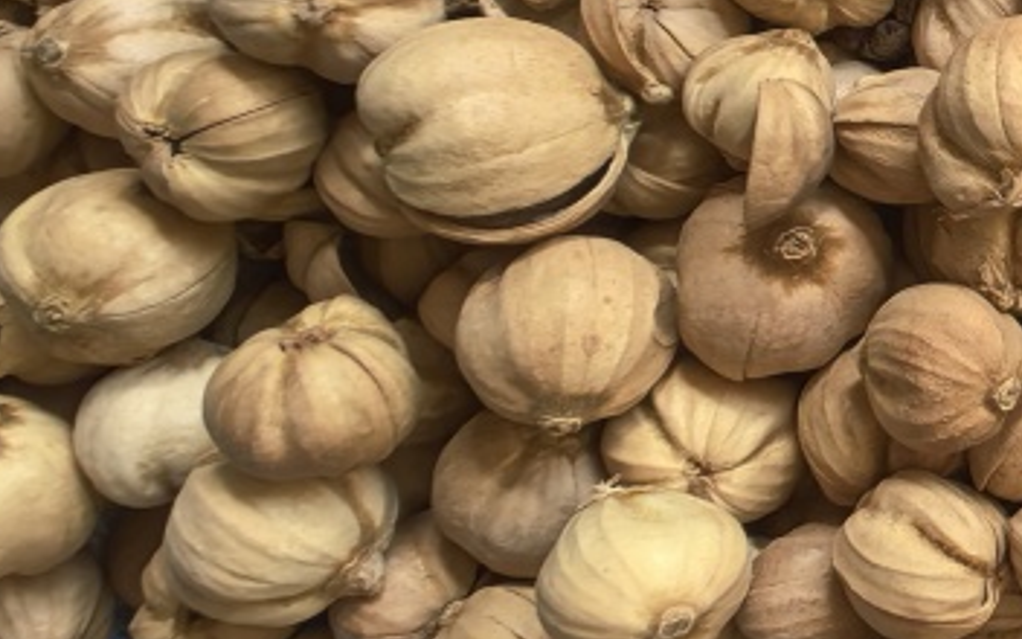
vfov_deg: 19.4
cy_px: -6
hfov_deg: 29.1
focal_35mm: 65
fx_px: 1810
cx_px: 1071
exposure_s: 1/100
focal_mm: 1.95
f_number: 2.2
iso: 160
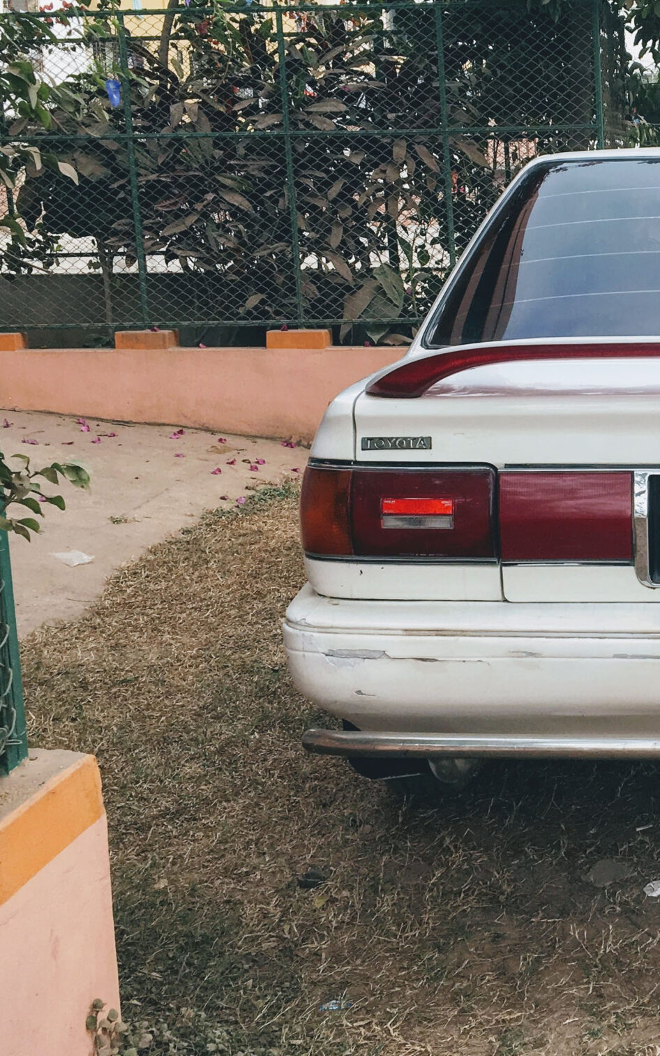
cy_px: 425
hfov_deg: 23.4
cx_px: 726
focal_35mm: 52
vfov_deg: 38.7
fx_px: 1496
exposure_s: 1/427
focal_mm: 4.15
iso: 25
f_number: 2.2
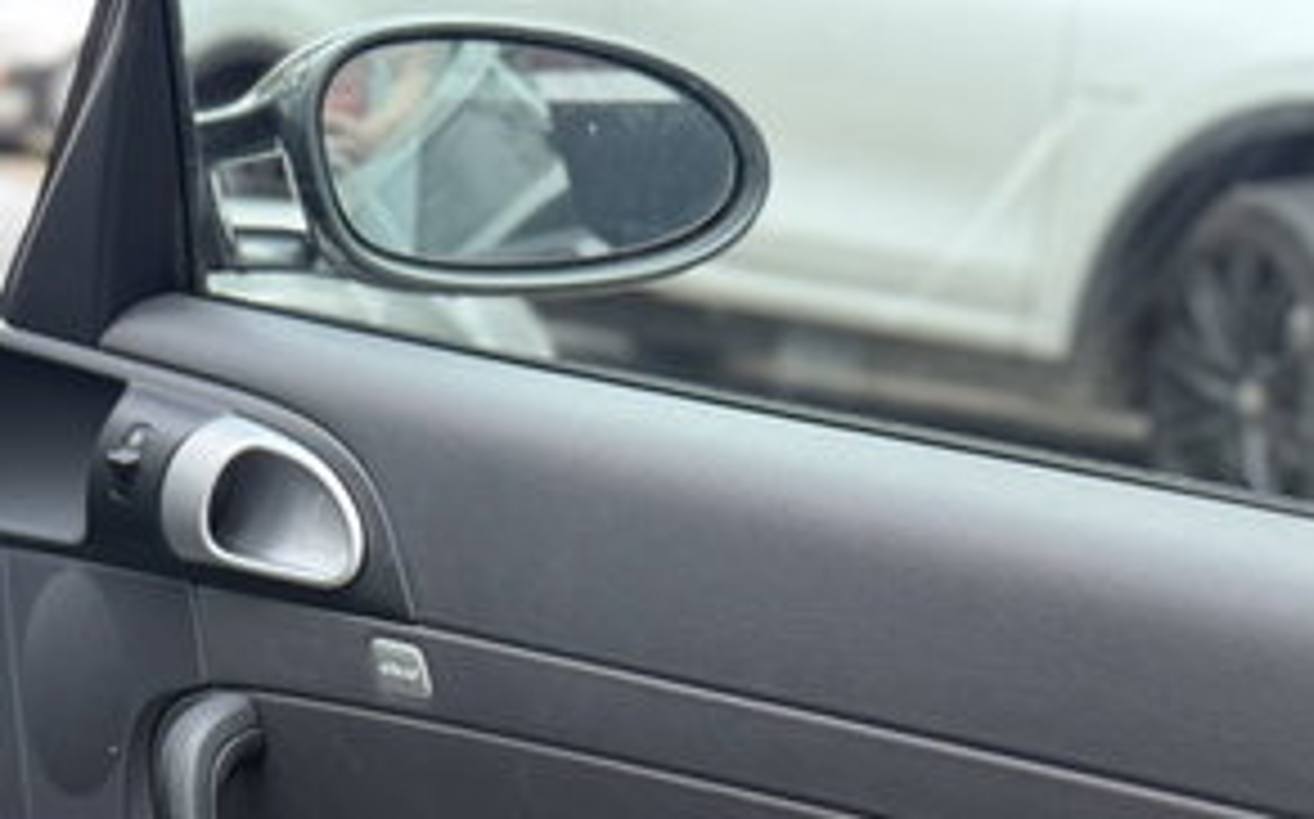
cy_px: 1251
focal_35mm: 67
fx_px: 2397
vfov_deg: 17.3
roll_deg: -3.5
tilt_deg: -29.3
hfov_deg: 30.4
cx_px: 428
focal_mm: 6.76
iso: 64
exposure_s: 1/121
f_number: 1.78
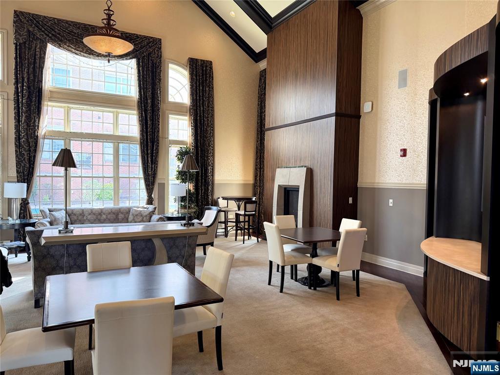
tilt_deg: -2.1
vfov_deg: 56.8
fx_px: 347
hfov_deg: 71.6
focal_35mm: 24
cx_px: 250
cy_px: 188
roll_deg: -0.6
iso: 200
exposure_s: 1/60
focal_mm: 6.76
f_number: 1.78
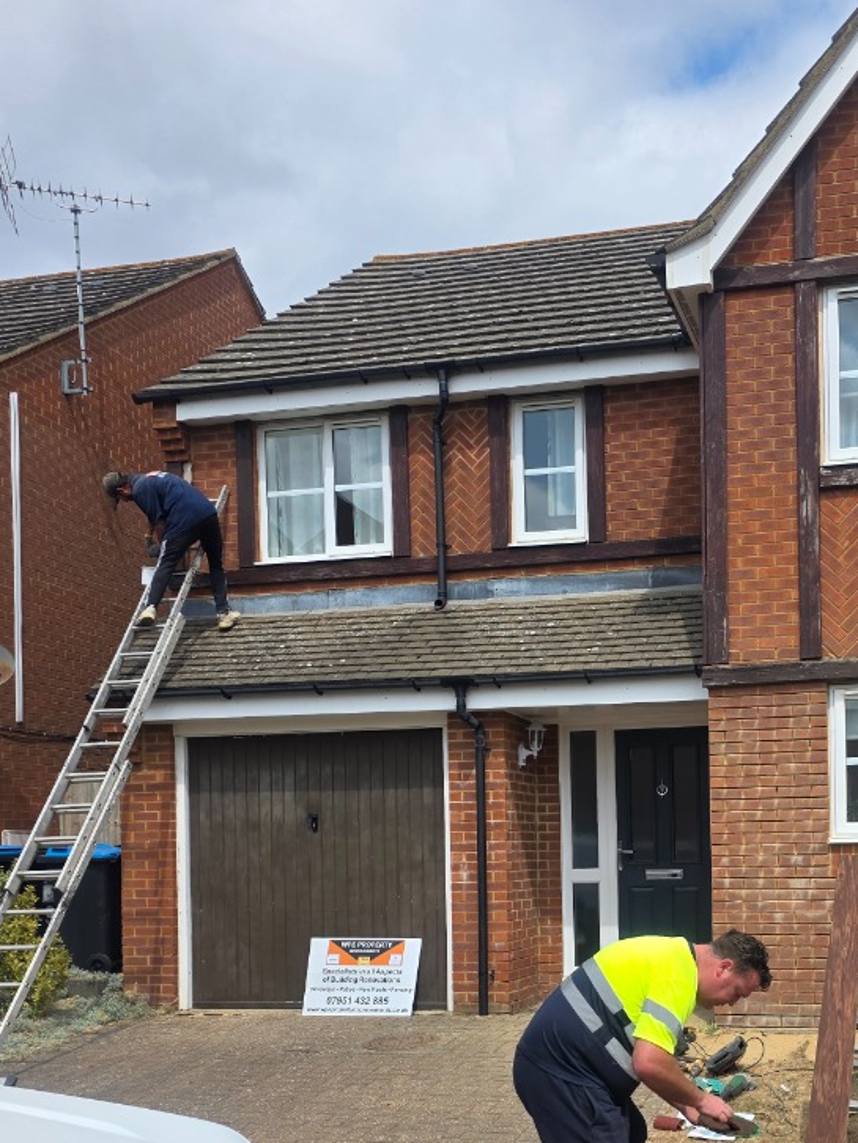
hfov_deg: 36.7
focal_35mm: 38
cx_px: 656
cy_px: 852
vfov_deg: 47.2
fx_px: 1255
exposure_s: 1/5778
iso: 80
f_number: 1.7
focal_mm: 6.3
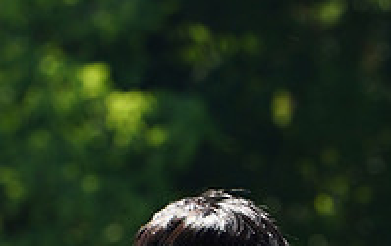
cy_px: 396
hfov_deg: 2.7
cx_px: 206
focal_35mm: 777
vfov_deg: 1.7
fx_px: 8291
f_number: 11
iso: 200
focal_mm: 262
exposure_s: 1/200
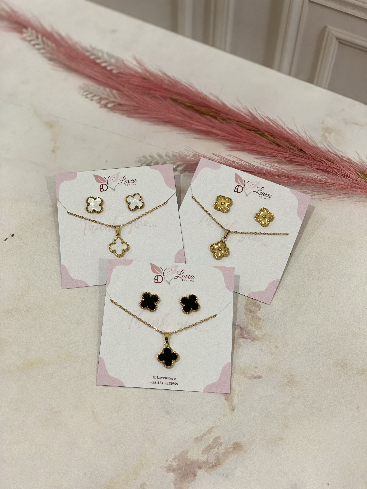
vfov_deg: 36.8
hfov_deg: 28.0
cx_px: 184
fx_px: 735
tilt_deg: -59.7
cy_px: 244
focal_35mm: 52
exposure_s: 1/120
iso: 200
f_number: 2
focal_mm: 6
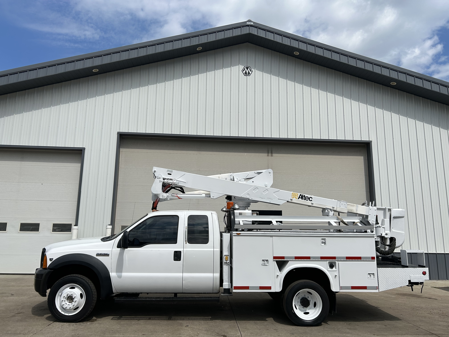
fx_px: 337
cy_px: 168
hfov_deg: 67.3
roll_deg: -1.0
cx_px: 224
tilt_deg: +10.7
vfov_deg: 53.1
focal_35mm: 26
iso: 50
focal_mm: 5.7
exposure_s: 1/8696
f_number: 1.5
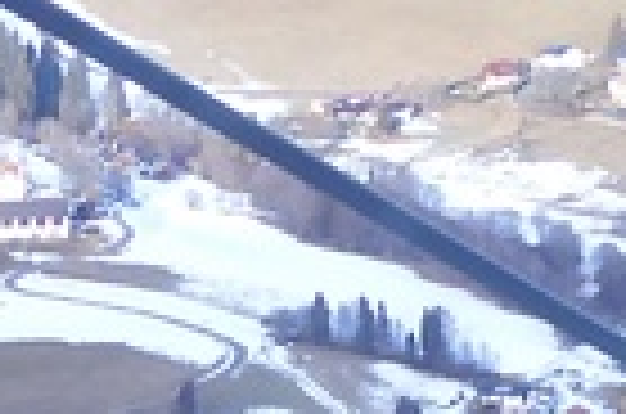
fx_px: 8033
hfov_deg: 4.4
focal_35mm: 463
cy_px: 1098
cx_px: 1590
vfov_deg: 2.9
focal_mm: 11.6
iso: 100
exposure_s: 1/50
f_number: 4.5
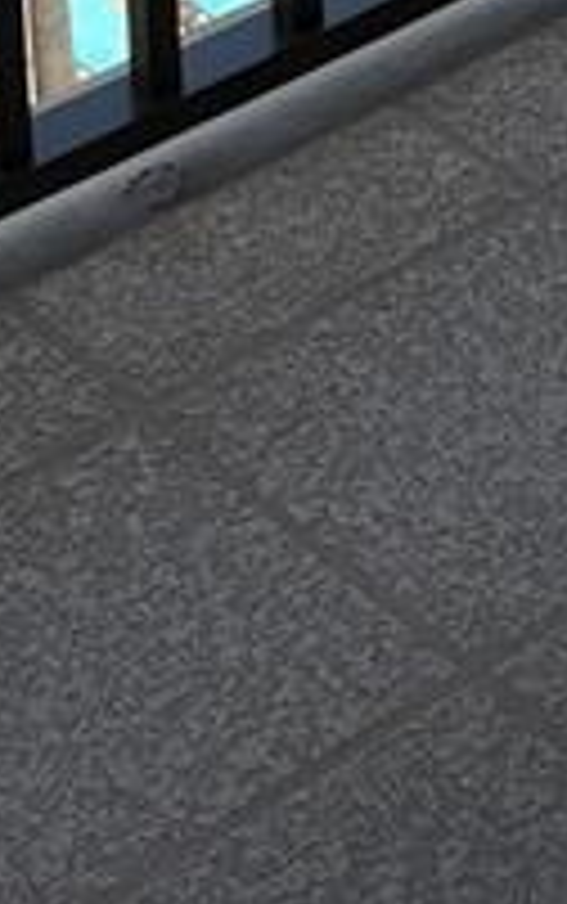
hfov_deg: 8.6
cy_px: -1318
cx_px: 513
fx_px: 3750
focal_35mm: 152
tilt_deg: -11.7
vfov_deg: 11.3
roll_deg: +2.3
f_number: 1.78
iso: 80
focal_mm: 6.76
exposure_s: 1/4673
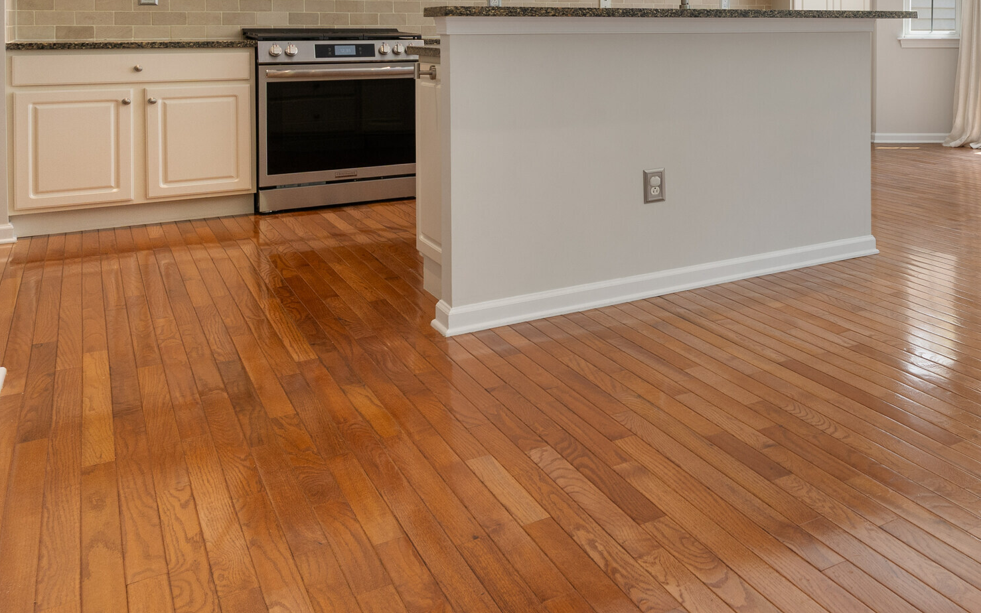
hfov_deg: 44.7
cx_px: 1008
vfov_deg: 33.4
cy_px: 56
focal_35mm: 36
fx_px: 963
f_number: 8
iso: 320
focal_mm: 17
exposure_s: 1/20
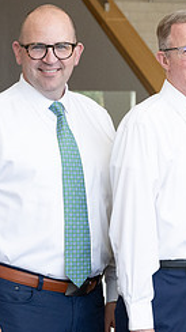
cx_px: 257
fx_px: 1677
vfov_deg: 11.3
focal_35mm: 191
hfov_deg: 6.3
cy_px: 123
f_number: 5.6
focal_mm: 63
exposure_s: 1/400
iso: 2000
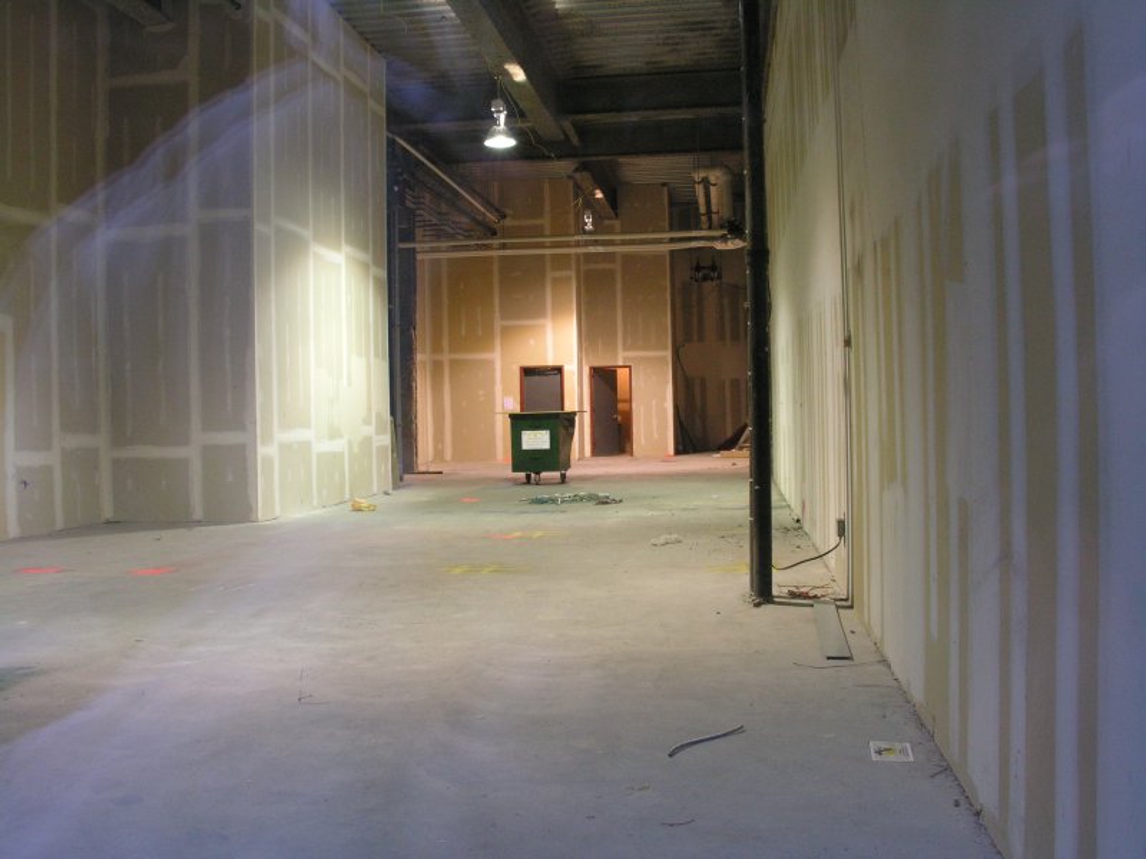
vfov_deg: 40.7
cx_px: 573
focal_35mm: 35
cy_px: 430
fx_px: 1159
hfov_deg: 52.6
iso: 200
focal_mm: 8.9
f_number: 7.1
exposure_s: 1/4.5
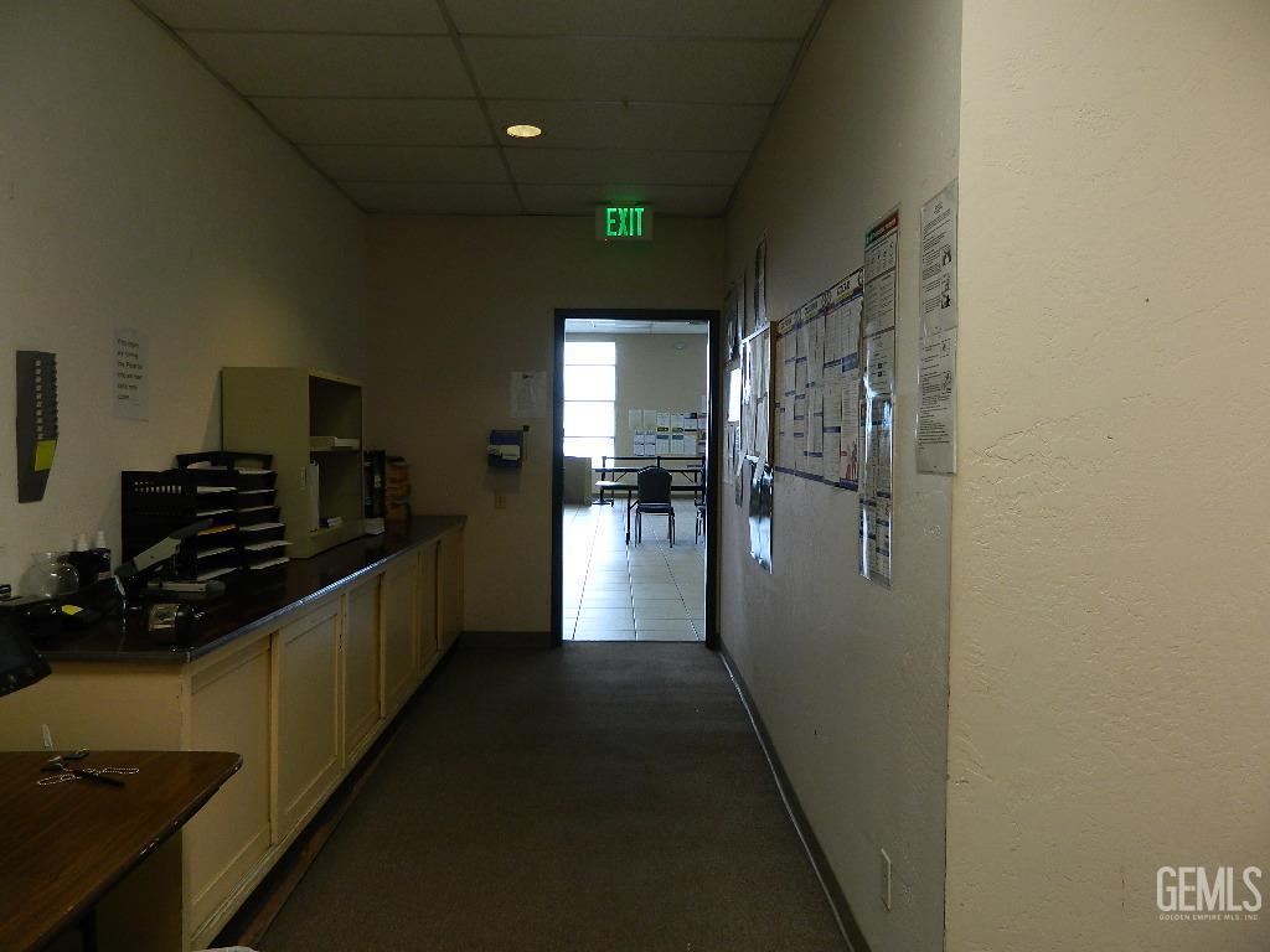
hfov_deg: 69.4
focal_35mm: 25
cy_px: 476
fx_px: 917
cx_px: 635
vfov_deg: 54.9
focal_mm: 4.5
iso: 125
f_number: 3.1
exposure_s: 1/30
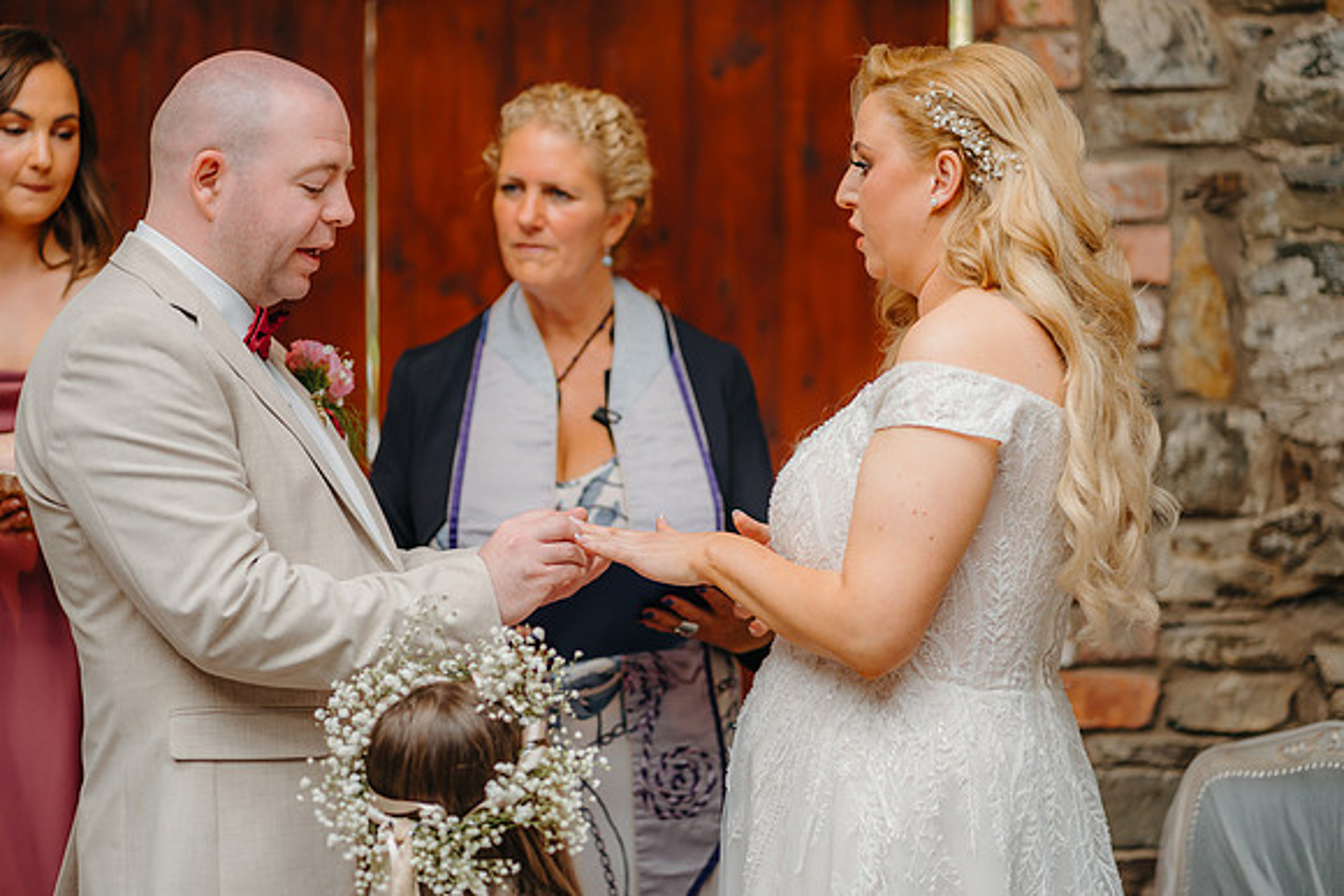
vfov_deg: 15.7
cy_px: 452
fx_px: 3250
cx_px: 661
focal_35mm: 87
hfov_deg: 23.4
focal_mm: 85
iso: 100
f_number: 2
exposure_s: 1/250
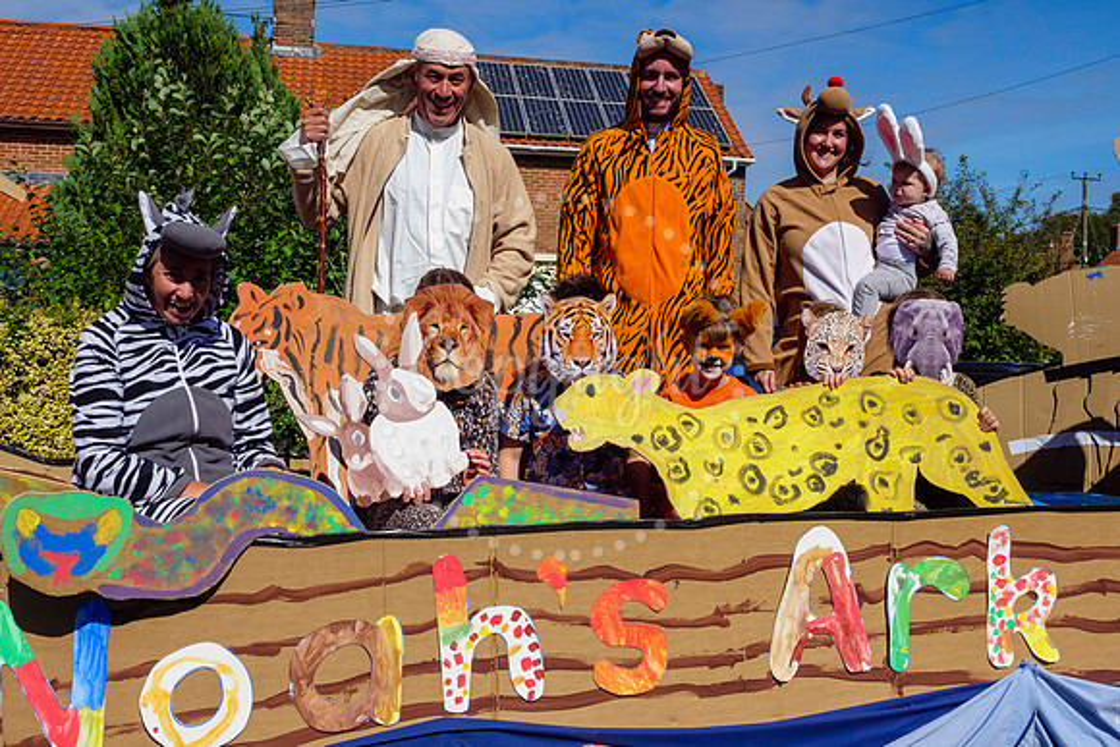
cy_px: 374
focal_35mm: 36
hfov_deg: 52.6
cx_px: 560
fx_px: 1133
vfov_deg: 36.5
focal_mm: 17
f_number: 5
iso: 200
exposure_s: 1/4000
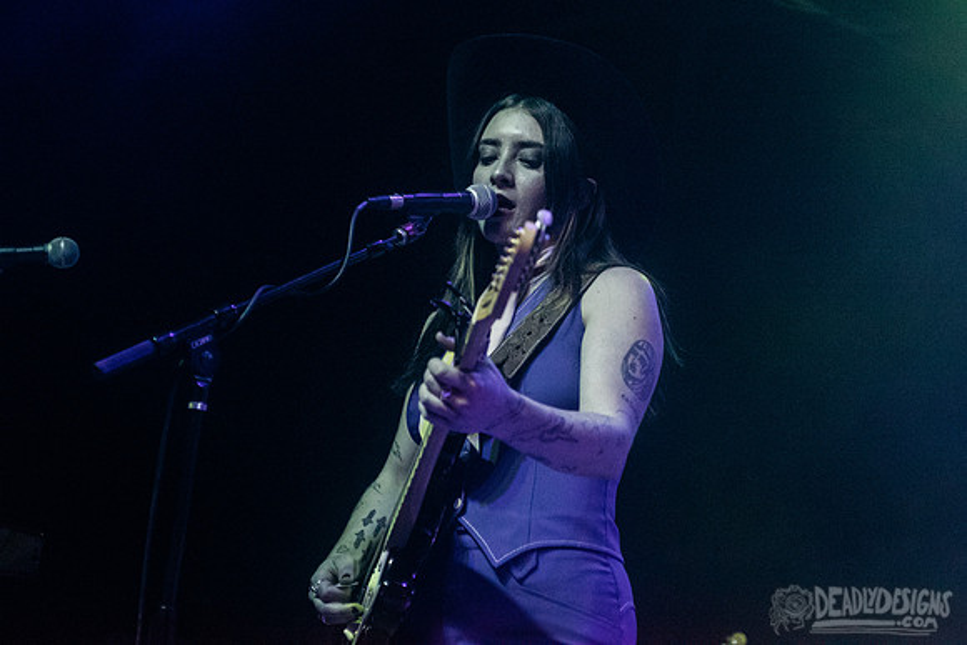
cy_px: 268
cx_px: 566
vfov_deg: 16.7
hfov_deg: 24.8
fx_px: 2201
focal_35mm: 82
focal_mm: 70
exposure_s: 1/125
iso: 3200
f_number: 3.2
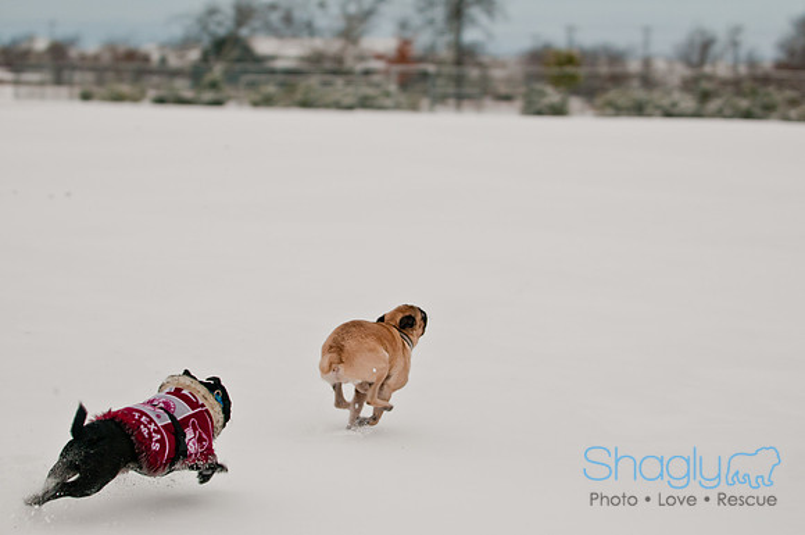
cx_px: 402
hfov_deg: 17.1
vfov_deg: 11.4
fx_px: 2680
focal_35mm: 120
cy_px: 268
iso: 200
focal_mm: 80
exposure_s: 1/320
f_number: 2.8
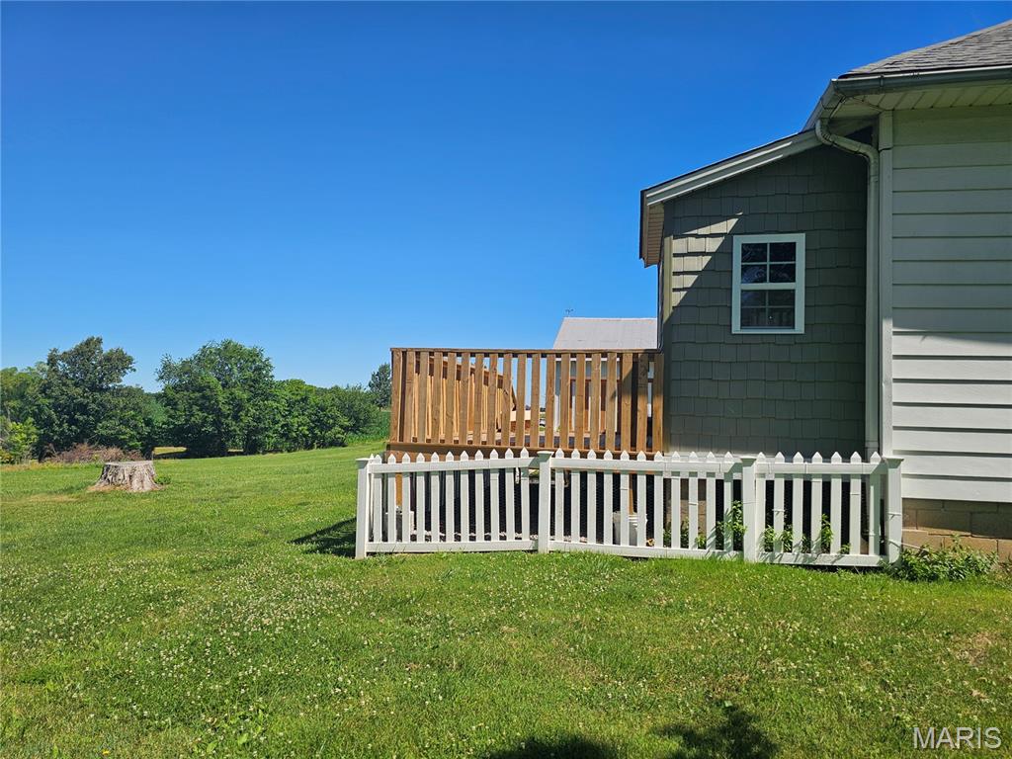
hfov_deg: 73.9
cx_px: 506
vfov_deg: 58.9
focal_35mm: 23
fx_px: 672
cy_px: 380
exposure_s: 1/1064
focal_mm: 6.3
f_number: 1.7
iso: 10
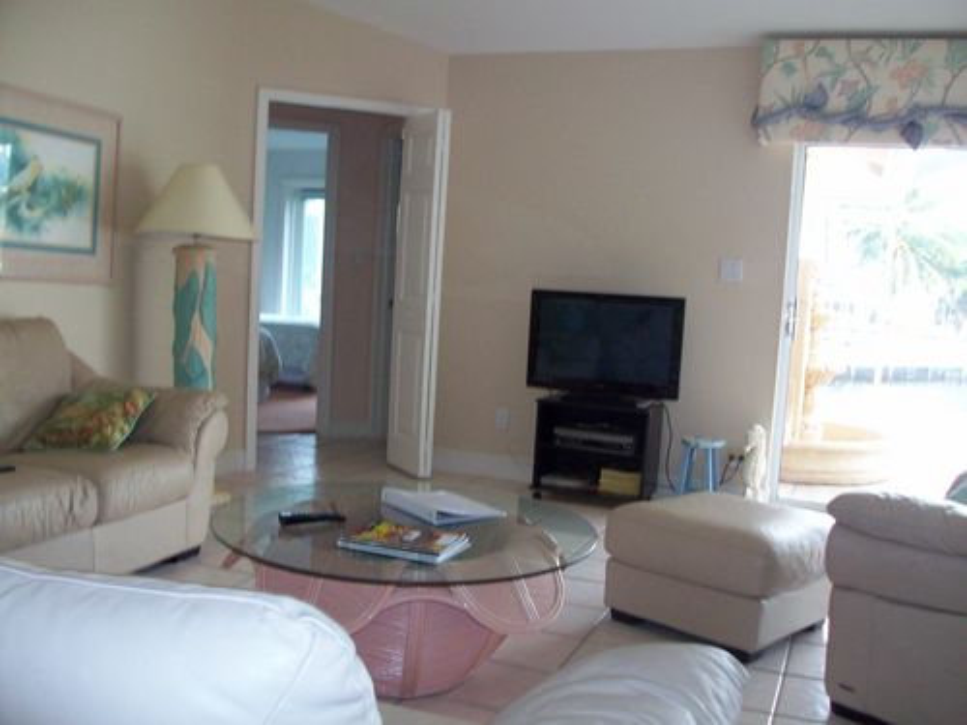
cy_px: 362
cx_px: 484
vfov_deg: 41.8
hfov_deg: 54.0
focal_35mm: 34
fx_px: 950
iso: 160
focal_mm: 5.7
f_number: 2.8
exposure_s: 1/63.6
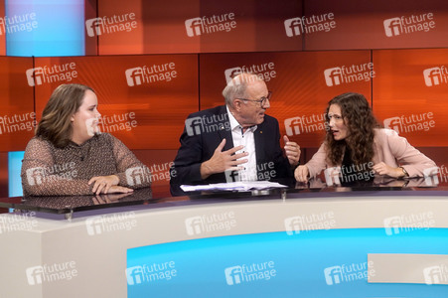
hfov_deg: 43.6
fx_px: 560
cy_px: 149
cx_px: 224
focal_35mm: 45
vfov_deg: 29.8
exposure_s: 1/400
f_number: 2
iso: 640
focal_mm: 30
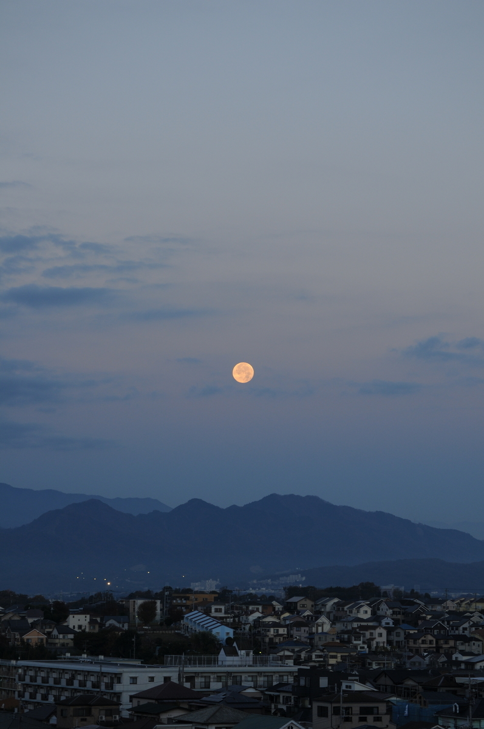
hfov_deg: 11.4
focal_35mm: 120
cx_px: 242
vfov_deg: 17.1
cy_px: 364
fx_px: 2426
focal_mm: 80
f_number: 8
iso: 200
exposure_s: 1/50
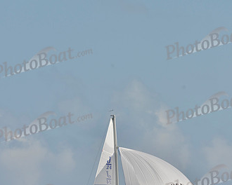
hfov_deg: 2.9
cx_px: 129
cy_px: 153
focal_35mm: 659
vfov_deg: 2.3
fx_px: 4525
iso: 280
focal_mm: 400
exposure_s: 1/1250
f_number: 8
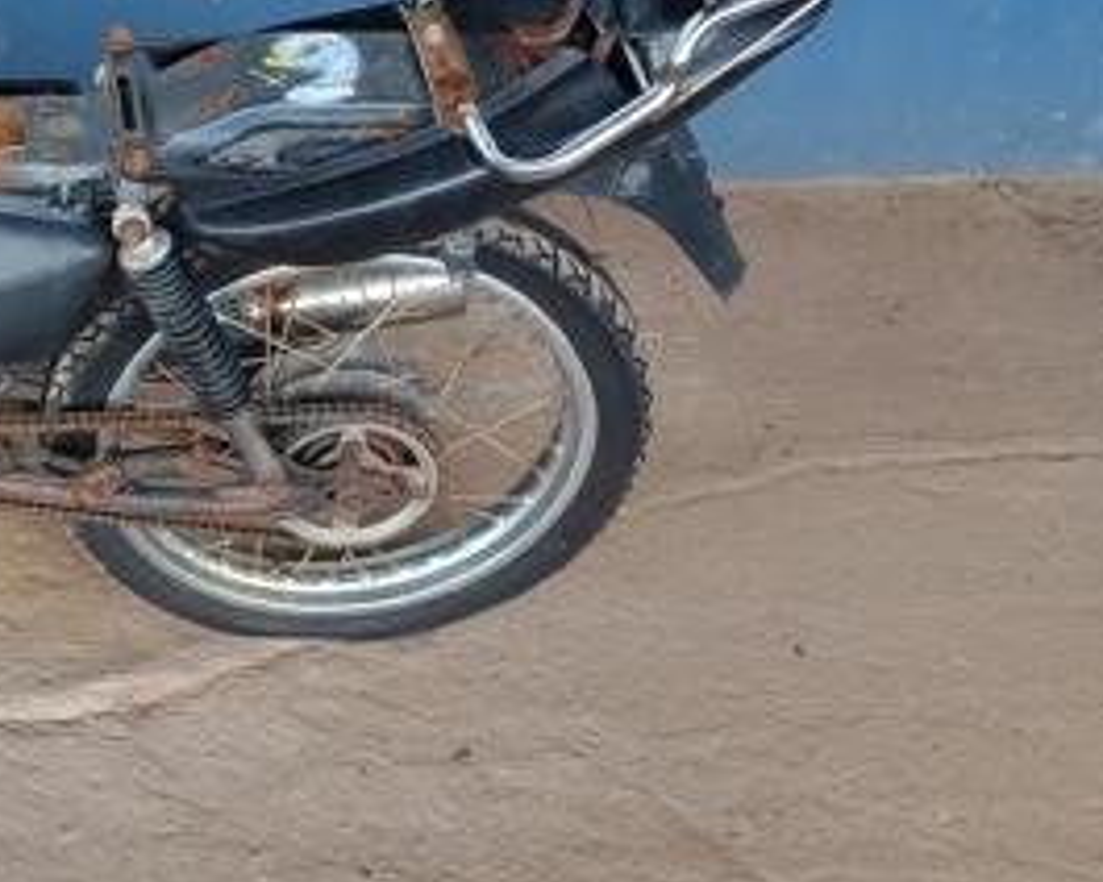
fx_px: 1926
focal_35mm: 59
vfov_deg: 25.6
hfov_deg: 28.2
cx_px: -200
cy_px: 262
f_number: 1.7
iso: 143
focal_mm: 4.71
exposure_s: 1/129
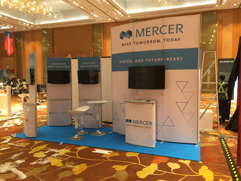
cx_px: 120
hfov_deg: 61.7
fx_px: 202
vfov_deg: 48.2
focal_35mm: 29
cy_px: 90
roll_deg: -1.0
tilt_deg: -3.3
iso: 100
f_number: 2.2
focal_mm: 4.15
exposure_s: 1/17
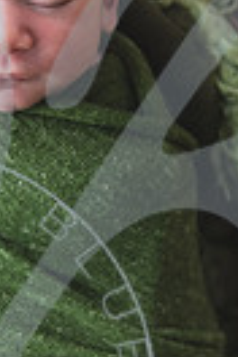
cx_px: 27
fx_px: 1289
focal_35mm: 130
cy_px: 192
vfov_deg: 15.8
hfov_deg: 10.5
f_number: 2.8
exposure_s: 1/125
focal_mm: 38
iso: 250
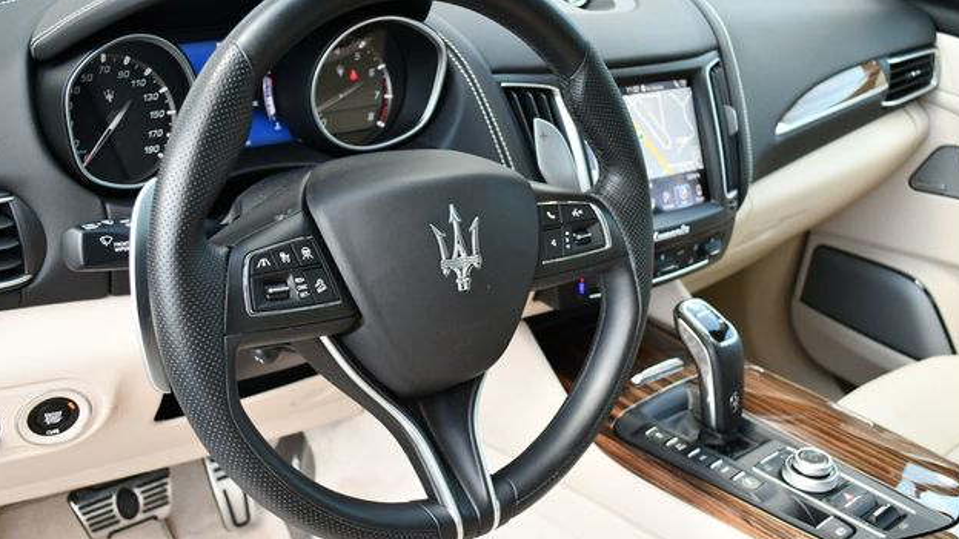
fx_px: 1093
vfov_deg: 27.7
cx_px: 486
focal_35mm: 43
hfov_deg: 47.4
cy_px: 267
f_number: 3.8
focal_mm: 20
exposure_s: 1/250
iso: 720
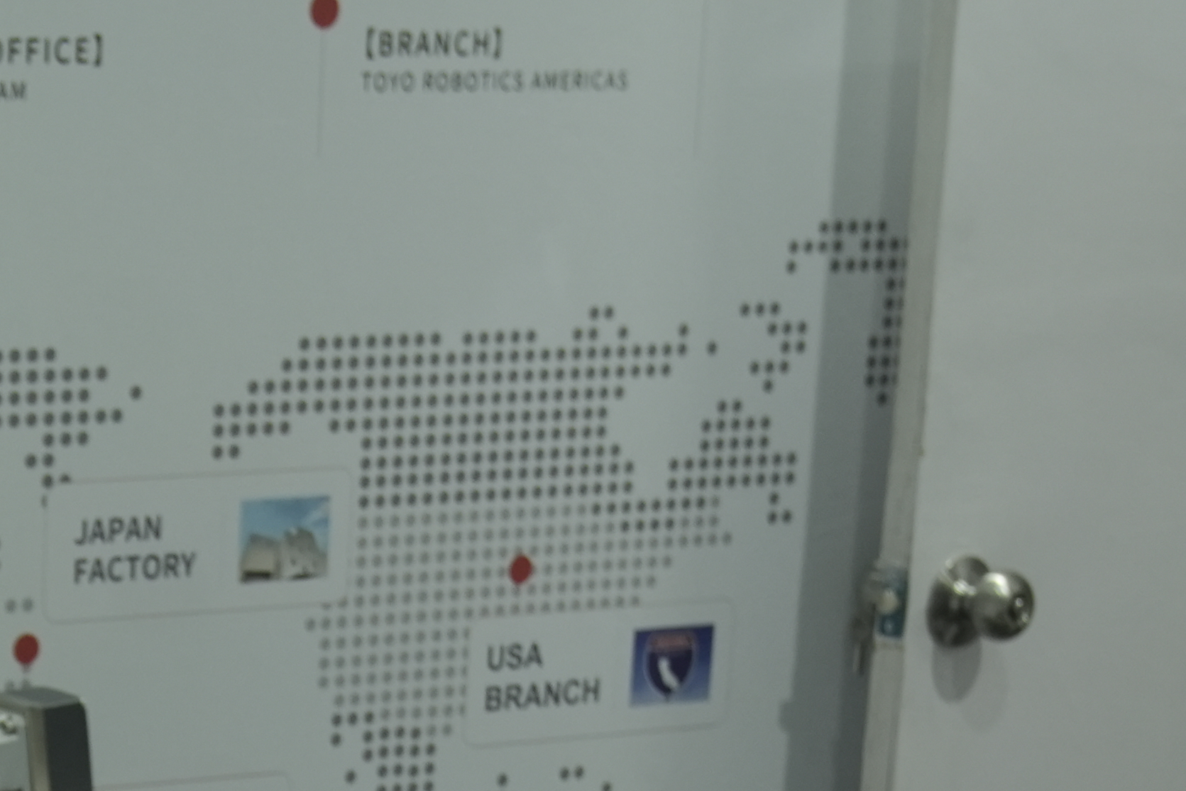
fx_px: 4282
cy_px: 1649
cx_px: -76
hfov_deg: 15.4
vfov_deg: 9.7
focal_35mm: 130
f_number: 4.5
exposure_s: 1/640
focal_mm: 31
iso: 800
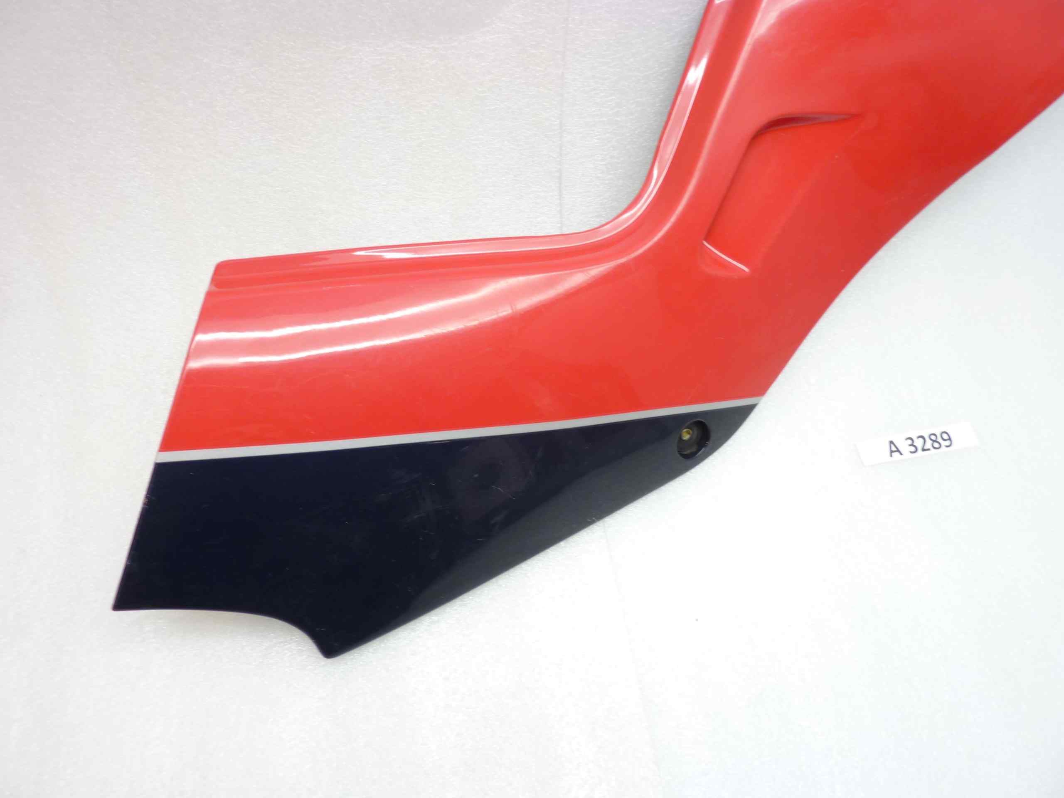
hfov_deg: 69.4
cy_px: 399
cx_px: 532
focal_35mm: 25
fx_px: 768
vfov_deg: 54.9
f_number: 3.3
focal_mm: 4.1
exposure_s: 1/10
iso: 80
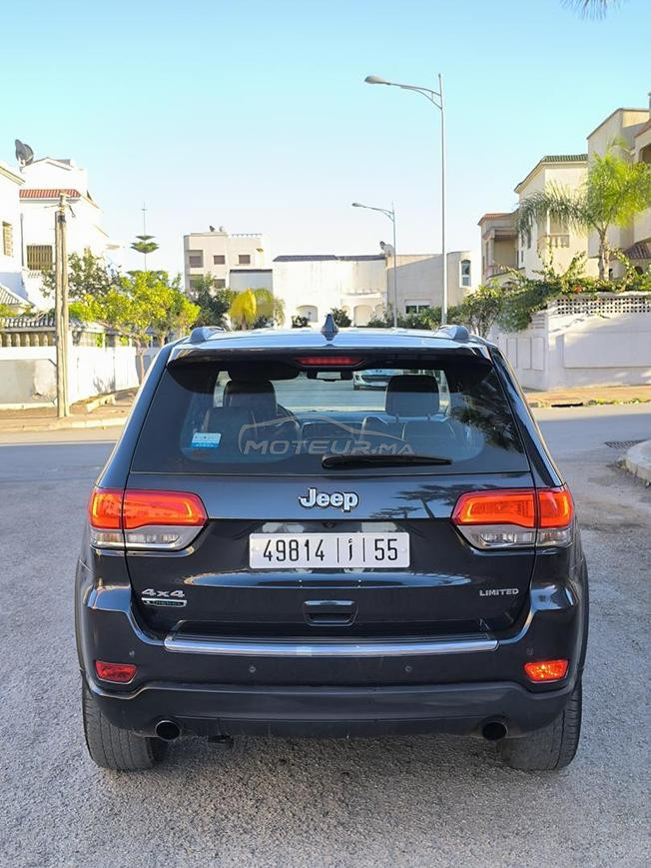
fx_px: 1153
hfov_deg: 31.5
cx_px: 326
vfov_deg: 41.2
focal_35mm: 46
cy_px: 434
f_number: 1.65
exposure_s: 1/121
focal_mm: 6.14
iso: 50
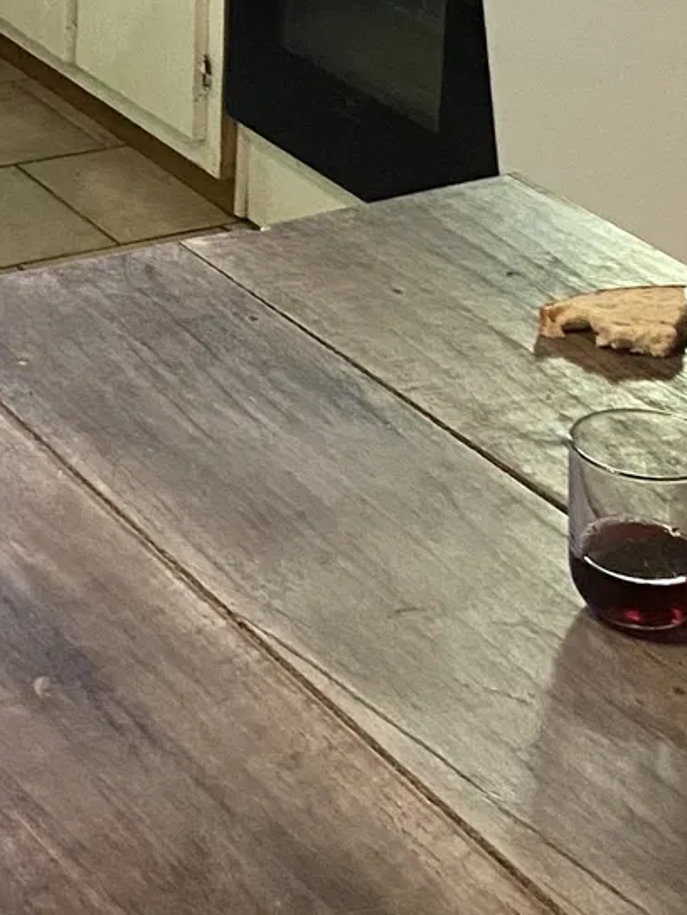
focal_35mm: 102
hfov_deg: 14.2
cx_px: -30
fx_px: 2699
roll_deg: -1.0
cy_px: -379
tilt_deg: -8.9
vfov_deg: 17.6
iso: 500
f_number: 1.8
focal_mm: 4.25
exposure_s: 1/33
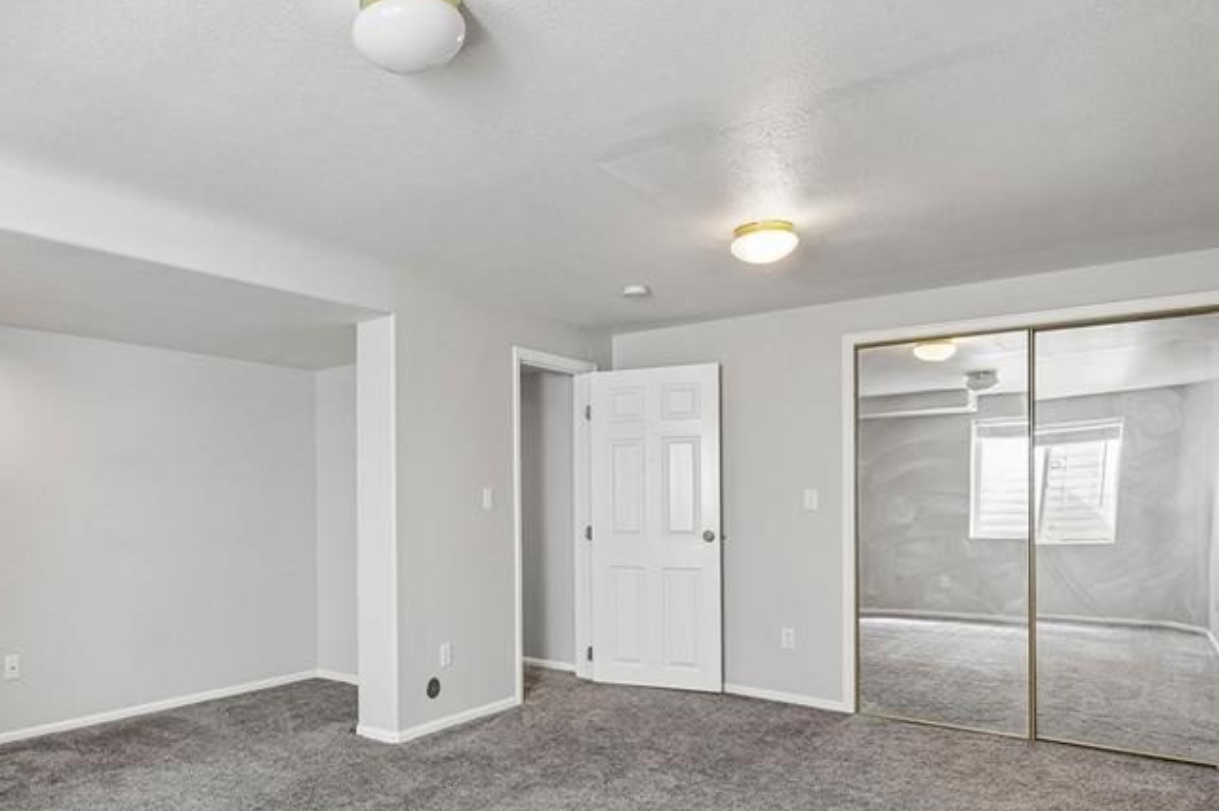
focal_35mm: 24
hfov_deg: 71.4
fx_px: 812
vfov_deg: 52.6
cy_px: 499
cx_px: 396
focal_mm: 10
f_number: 8
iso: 800
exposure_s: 1/5
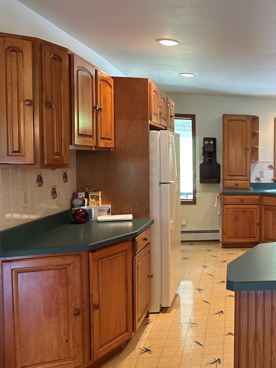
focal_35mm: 38
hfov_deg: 33.9
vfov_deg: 49.0
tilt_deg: -5.1
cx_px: 285
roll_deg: -1.3
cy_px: 191
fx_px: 404
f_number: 1.78
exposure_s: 1/60
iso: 160
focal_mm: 6.86
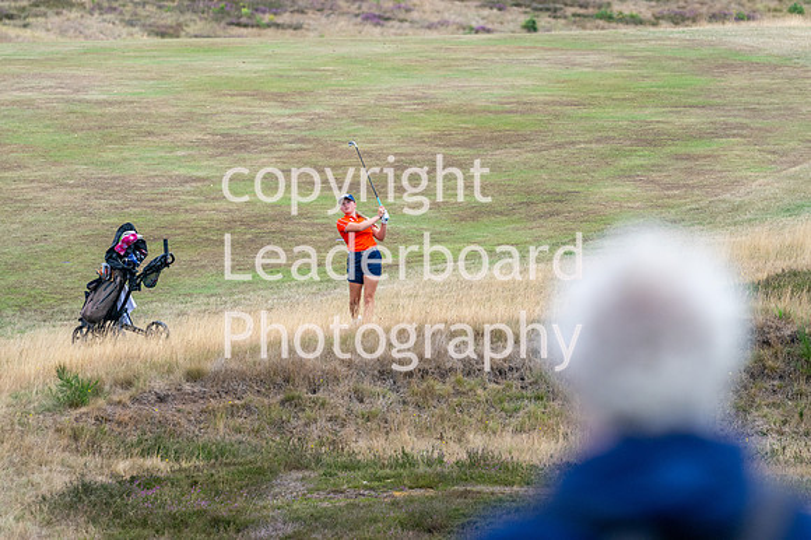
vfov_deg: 3.1
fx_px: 10131
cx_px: 406
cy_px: 270
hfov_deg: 4.6
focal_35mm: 450
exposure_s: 1/2000
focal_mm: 300
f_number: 5
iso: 400
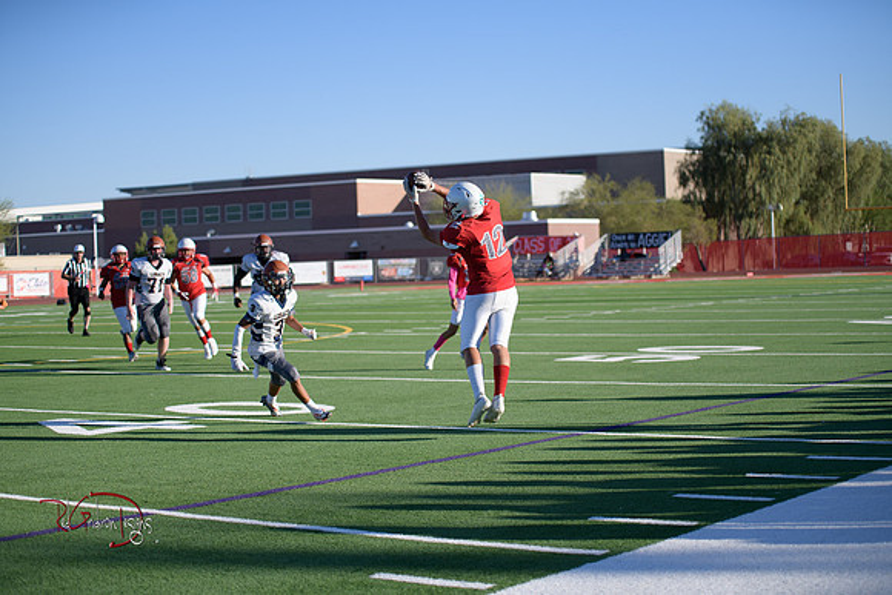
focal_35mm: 70
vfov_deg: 19.5
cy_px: 298
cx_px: 446
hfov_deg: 28.8
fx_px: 1735
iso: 320
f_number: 2.8
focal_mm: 70
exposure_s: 1/5000
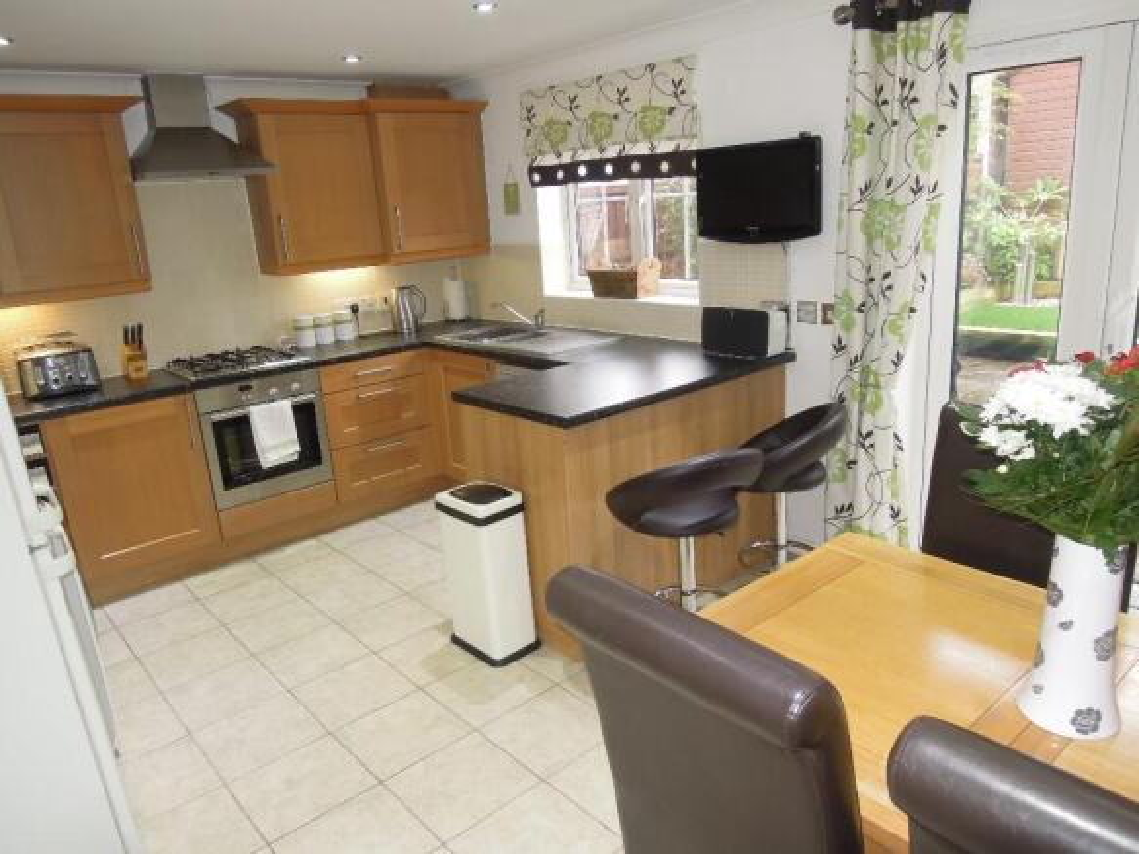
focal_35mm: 24
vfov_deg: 56.8
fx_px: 790
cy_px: 427
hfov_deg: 71.6
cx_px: 570
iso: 200
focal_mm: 4.3
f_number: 2.8
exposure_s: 1/40
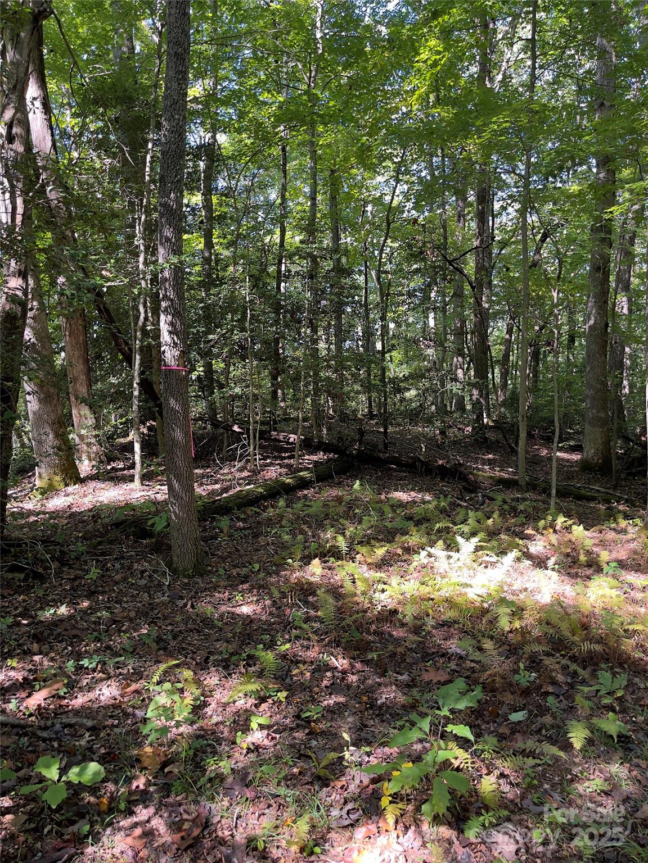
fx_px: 624
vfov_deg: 69.4
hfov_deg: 54.9
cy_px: 432
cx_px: 324
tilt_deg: -6.7
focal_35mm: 25
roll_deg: +1.6
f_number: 1.6
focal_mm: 5.1
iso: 100
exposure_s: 1/121
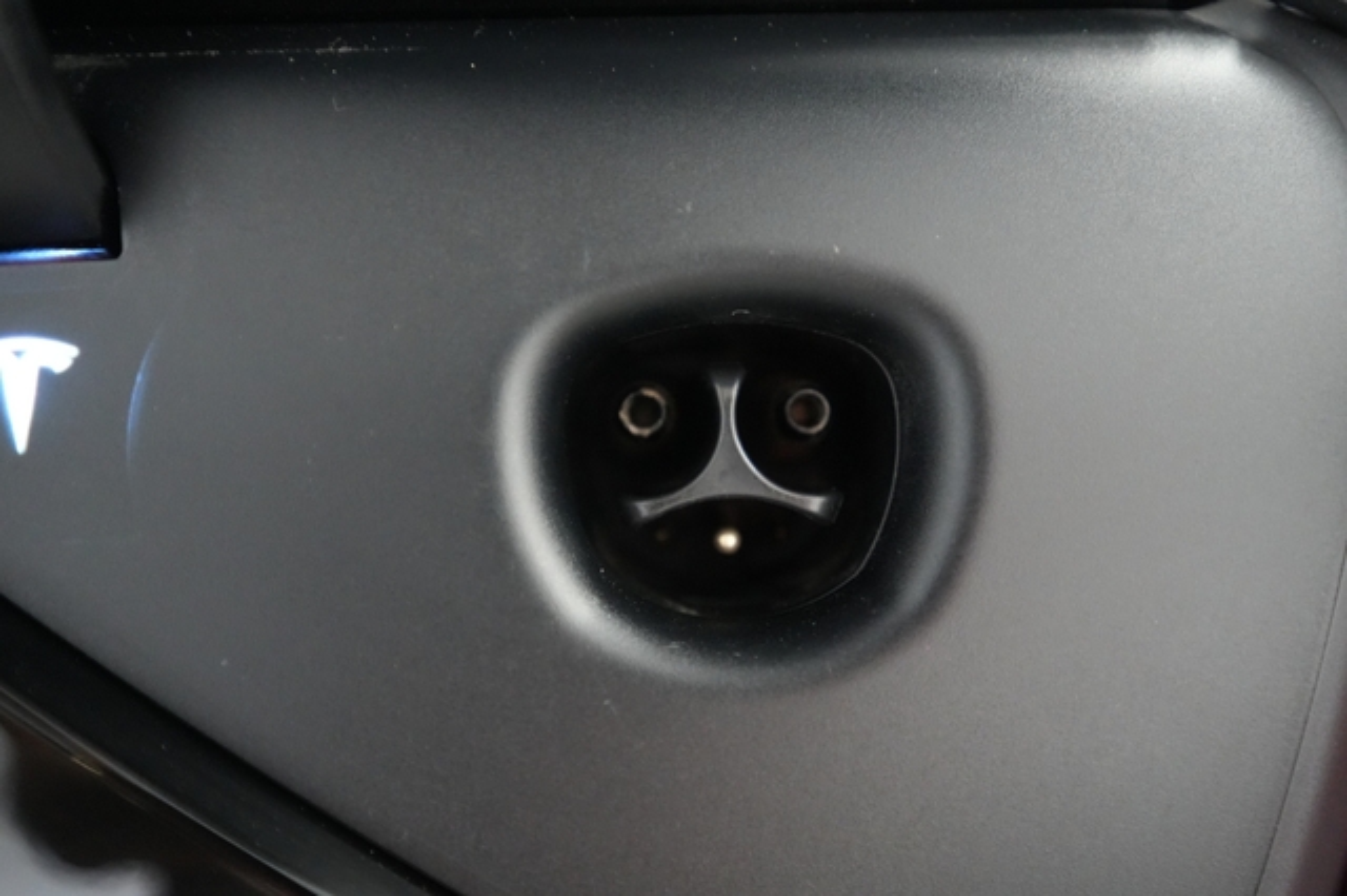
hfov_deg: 65.5
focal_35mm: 28
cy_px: 448
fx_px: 1047
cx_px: 674
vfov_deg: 46.4
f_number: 2.8
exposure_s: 1/160
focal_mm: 28
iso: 10000
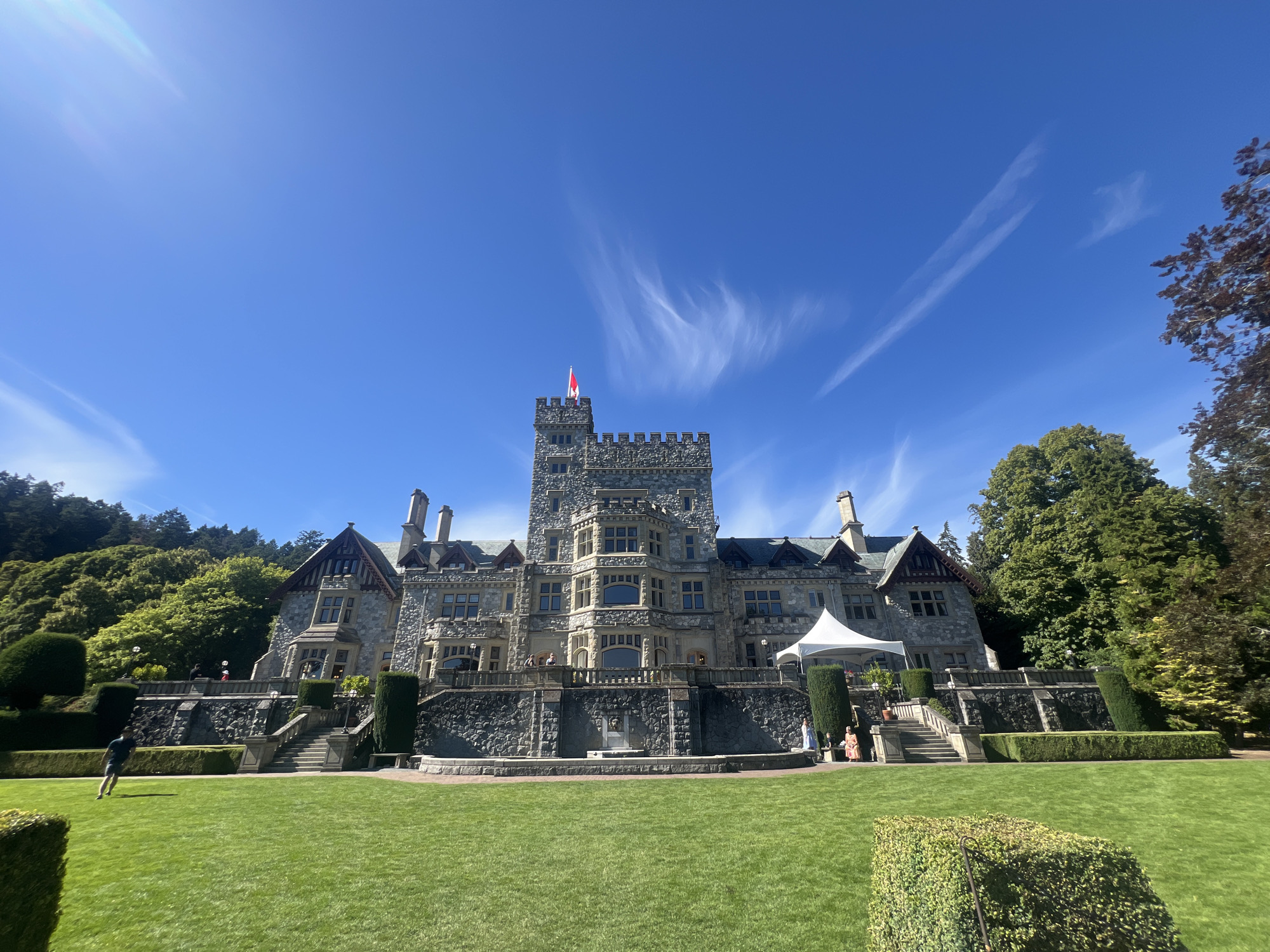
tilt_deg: +24.0
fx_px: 477
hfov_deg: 106.2
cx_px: 635
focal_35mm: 13
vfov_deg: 89.9
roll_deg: +0.4
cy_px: 476
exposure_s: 1/1096
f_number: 1.8
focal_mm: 1.57
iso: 32
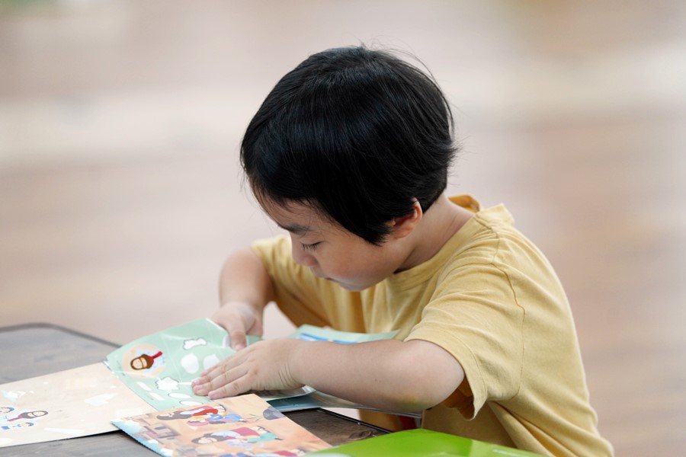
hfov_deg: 11.5
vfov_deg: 7.7
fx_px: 3392
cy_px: 228
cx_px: 343
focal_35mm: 178
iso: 1600
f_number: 3.2
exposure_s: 1/200
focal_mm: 178
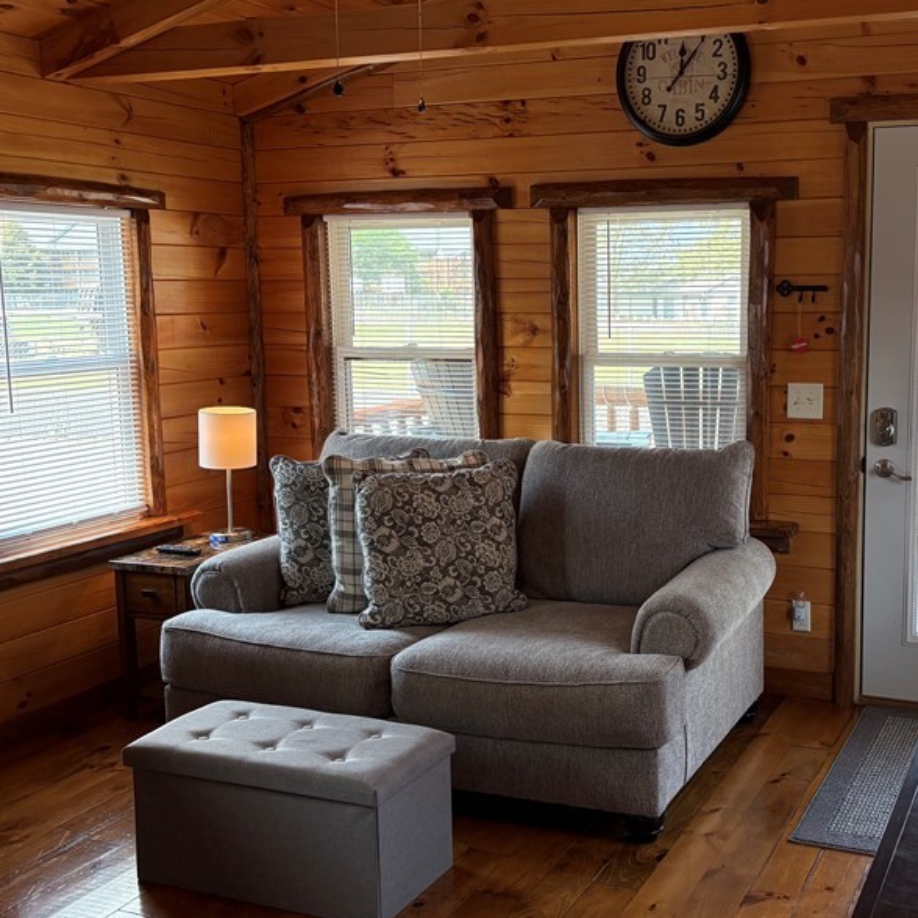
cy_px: 453
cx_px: 626
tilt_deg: -9.3
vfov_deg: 41.9
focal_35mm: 40
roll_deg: +1.8
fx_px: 1200
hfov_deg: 41.2
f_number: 1.6
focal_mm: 5.96
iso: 125
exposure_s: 1/120
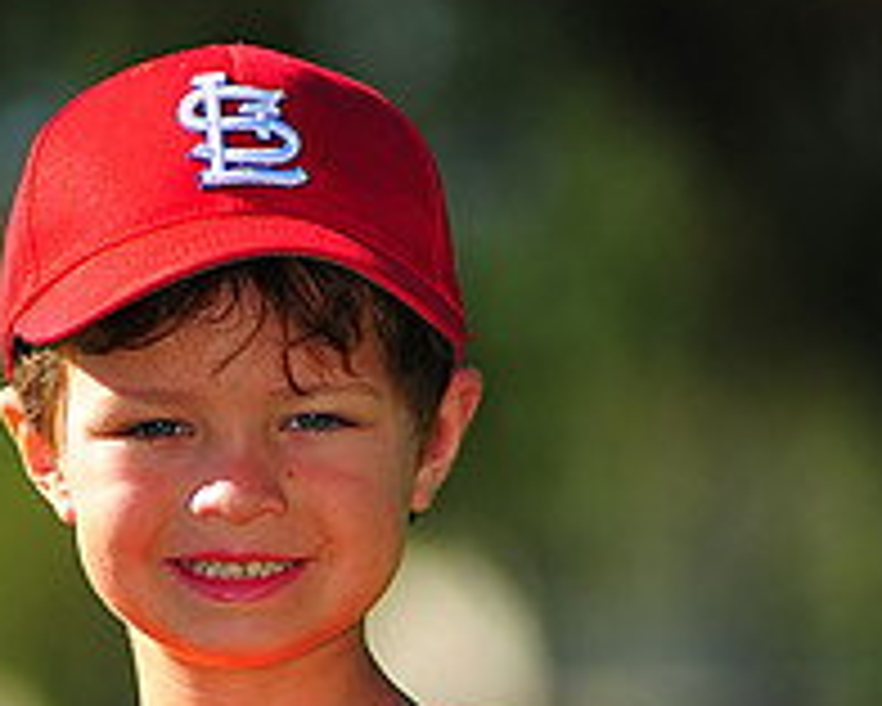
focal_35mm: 500
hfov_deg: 3.9
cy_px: 881
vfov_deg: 3.1
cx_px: 234
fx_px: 13058
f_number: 3.5
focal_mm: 180
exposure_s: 1/1600
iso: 200
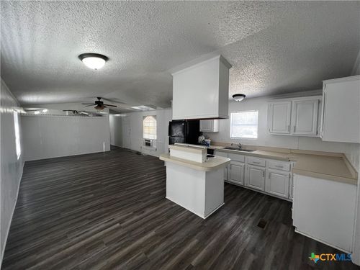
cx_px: 180
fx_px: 135
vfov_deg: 89.9
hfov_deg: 106.2
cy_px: 135
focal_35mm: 13
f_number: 1.8
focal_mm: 1.57
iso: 160
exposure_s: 1/120
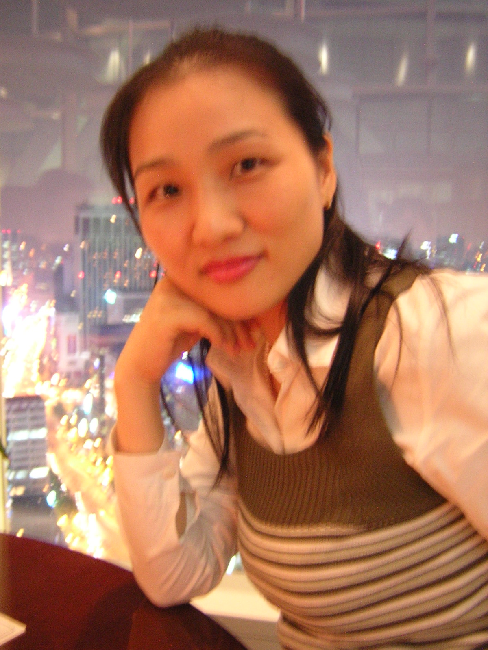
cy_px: 325
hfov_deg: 39.7
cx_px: 244
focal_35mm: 36
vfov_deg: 51.4
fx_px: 677
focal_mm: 4.7
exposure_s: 2
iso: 400
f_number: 2.6
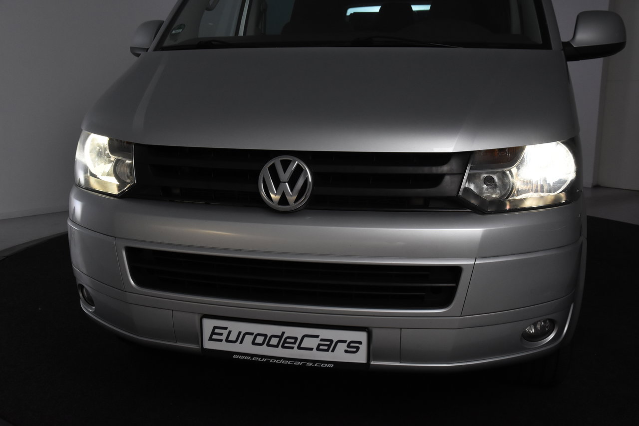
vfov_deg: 34.2
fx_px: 692
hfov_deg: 49.6
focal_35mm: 39
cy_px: 213
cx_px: 320
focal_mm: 26
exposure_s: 1/250
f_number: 8
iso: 1600
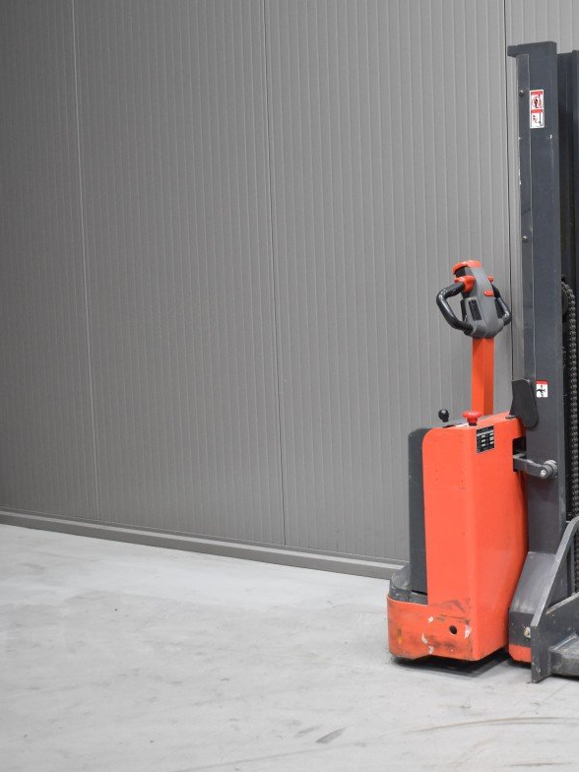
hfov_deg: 26.0
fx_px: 1182
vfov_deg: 36.2
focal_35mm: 53
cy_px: 383
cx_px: 586
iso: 1600
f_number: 4
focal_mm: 24
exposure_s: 1/50
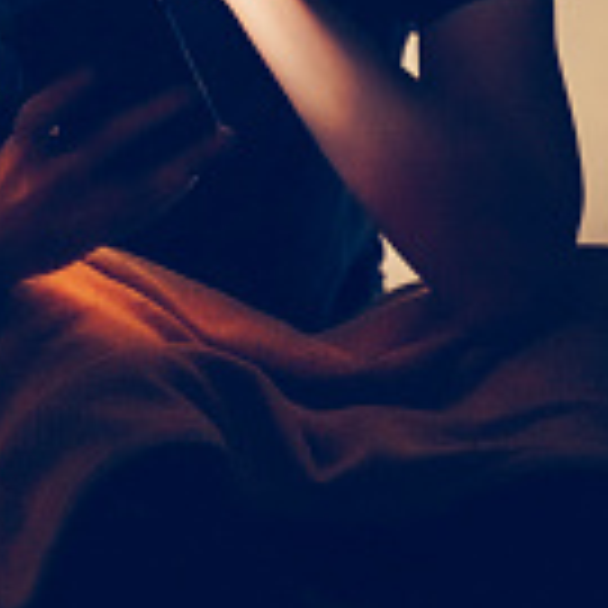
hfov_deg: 7.3
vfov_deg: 7.3
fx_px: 4769
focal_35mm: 240
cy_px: 128
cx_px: 70
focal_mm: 75
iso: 3200
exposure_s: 1/60
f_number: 2.8
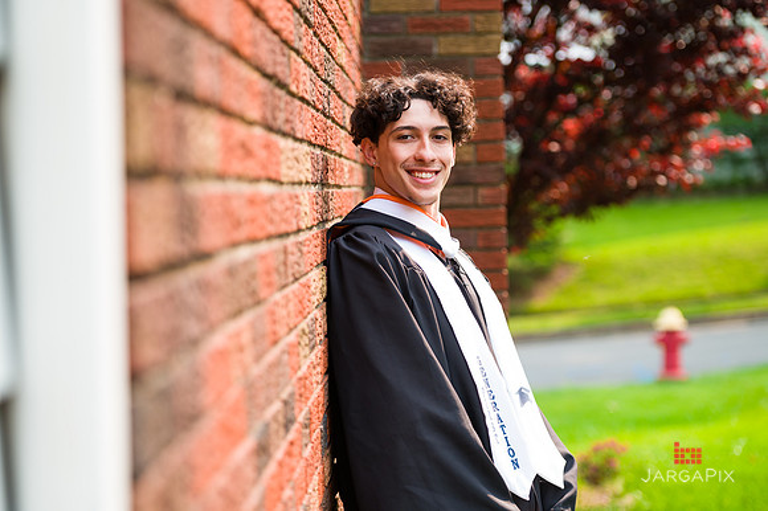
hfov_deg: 20.8
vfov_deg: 13.9
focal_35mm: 98
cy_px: 256
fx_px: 2089
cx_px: 384
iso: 200
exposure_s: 1/500
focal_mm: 98
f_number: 3.2
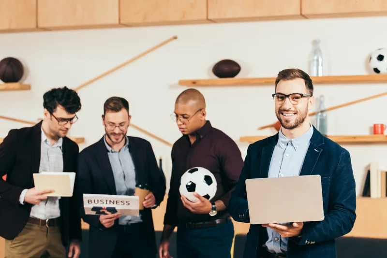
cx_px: 194
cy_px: 129
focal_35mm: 86
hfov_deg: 23.6
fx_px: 925
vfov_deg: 15.9
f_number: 4
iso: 160
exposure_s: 1/160
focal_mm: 86
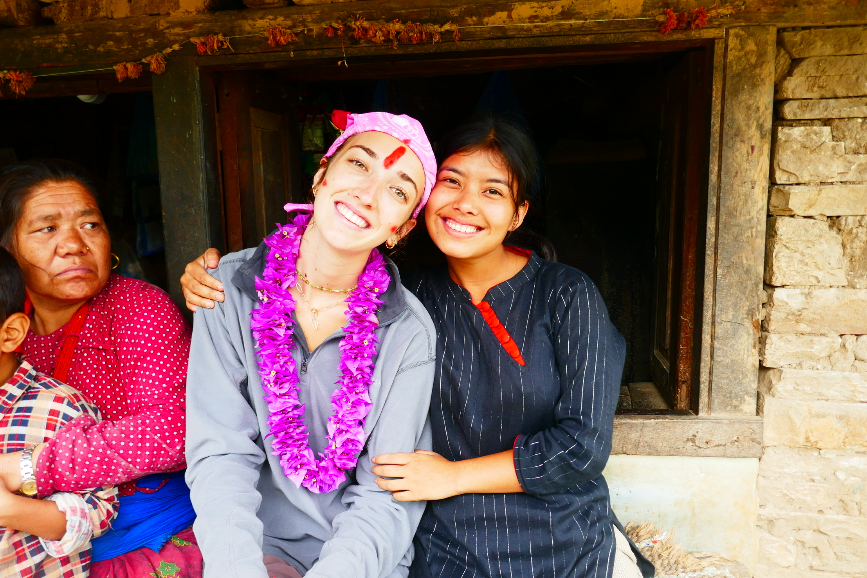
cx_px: 441
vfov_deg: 49.6
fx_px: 626
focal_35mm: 26
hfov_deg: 69.4
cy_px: 282
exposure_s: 1/80
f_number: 2.8
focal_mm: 9.1
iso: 125
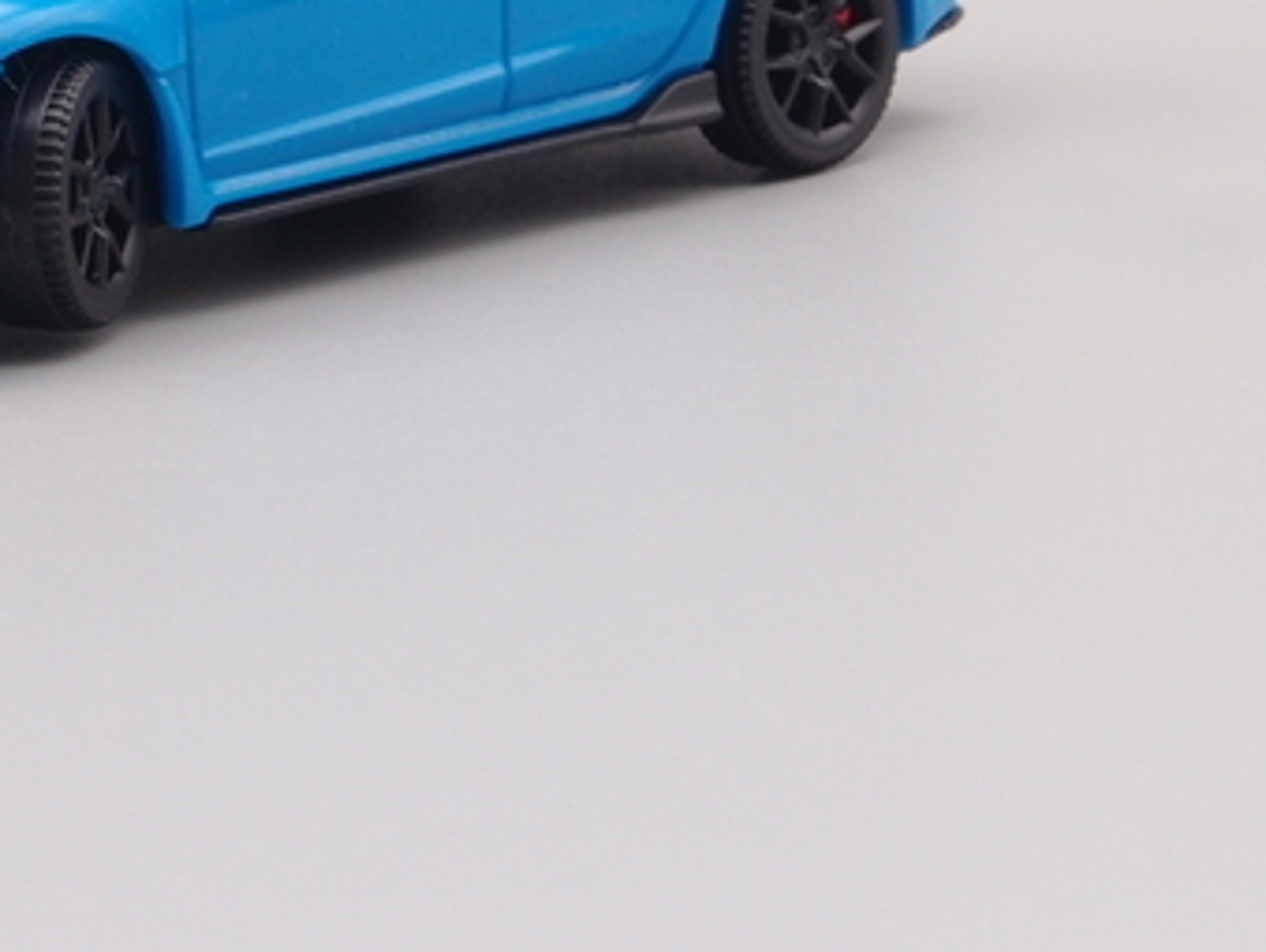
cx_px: 138
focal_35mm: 198
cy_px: 71
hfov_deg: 9.9
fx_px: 7249
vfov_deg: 7.5
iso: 100
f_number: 8
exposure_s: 1/8
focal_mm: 18.15
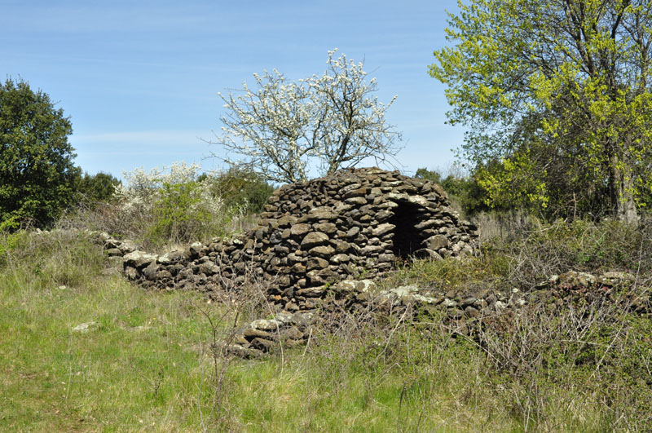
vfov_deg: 30.8
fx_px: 787
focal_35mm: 44
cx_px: 326
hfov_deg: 45.0
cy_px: 216
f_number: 13
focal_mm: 29
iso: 400
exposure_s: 1/250
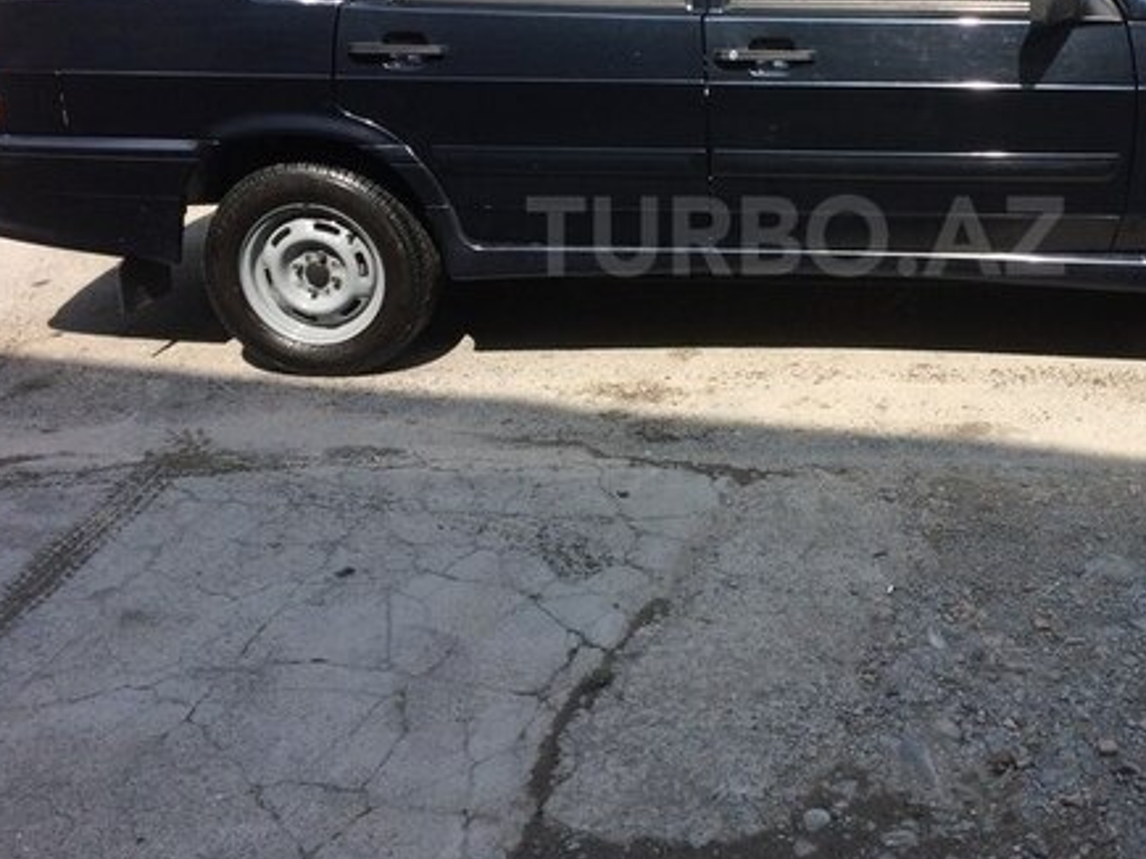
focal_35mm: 44
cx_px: 796
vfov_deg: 32.4
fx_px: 1456
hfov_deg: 42.2
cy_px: 236
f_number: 2.2
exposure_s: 1/1466
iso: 32
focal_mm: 4.15
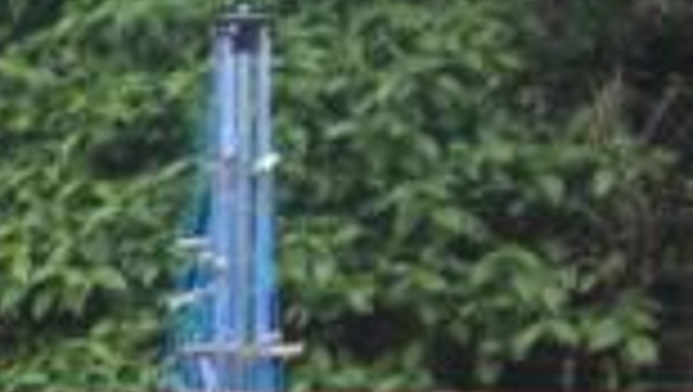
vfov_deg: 8.3
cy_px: 552
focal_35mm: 144
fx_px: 2649
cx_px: -547
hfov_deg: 13.4
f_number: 3.1
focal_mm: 6.3
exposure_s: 1/115
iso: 80
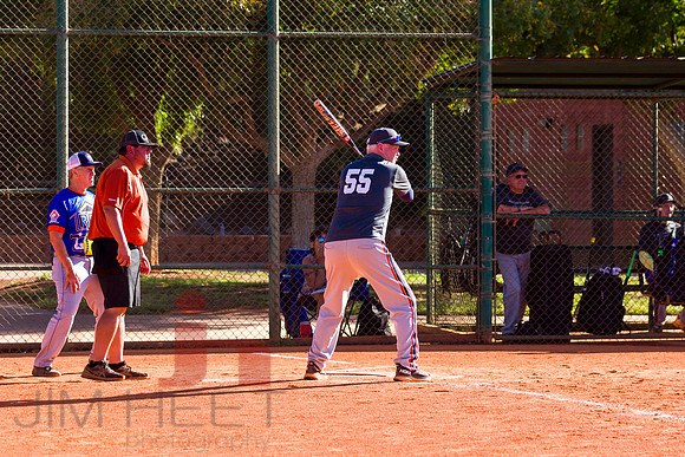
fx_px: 3717
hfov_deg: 10.5
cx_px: 400
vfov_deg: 7.0
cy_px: 211
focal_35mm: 195
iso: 400
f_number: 5
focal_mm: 135
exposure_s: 1/2500
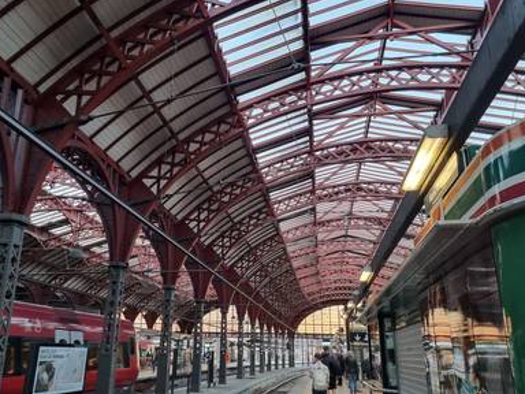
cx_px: 230
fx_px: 455
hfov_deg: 59.8
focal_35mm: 30
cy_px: 220
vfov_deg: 46.7
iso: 250
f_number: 1.8
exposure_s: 1/100
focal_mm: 6.7
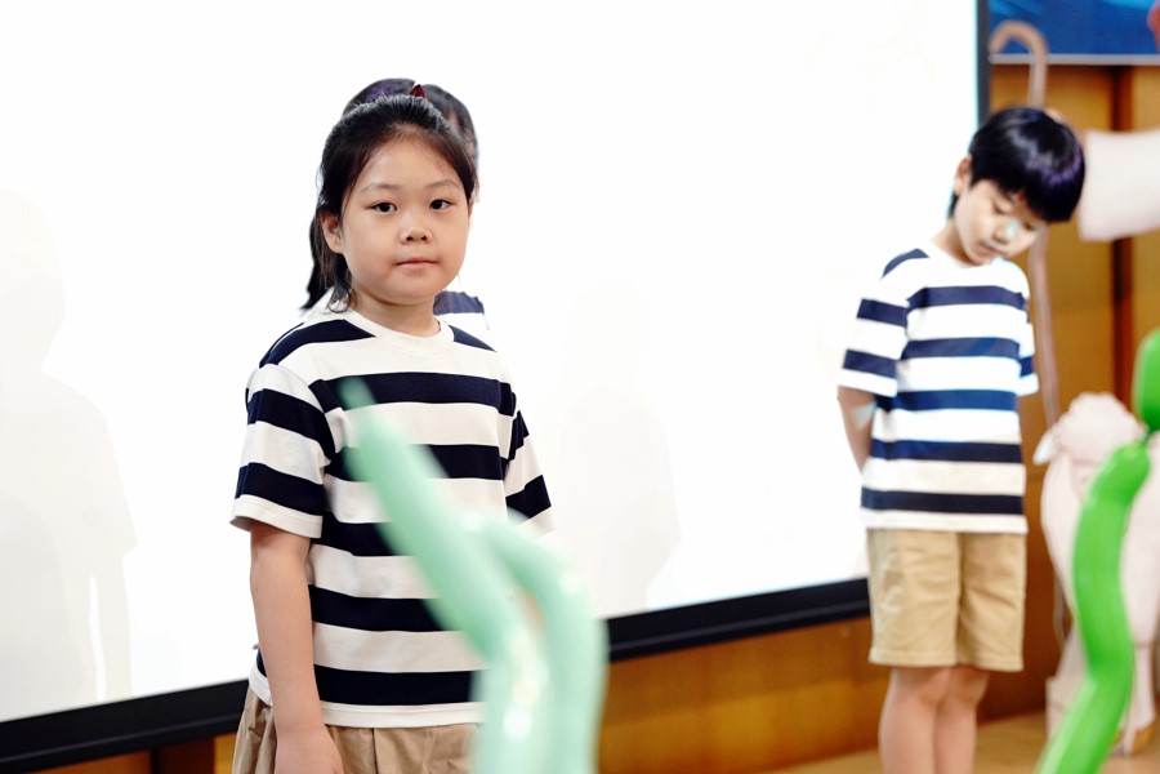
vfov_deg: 12.3
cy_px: 387
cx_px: 580
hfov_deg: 18.4
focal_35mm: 111
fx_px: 3576
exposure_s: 1/160
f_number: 4.5
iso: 2000
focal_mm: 111
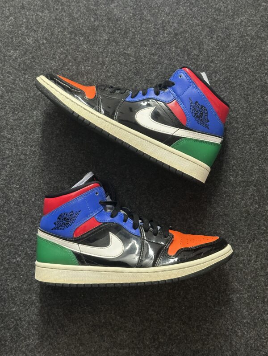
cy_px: 178
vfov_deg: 39.6
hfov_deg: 30.3
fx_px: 495
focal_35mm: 48
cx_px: 134
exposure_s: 1/27
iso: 400
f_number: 1.78
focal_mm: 6.86
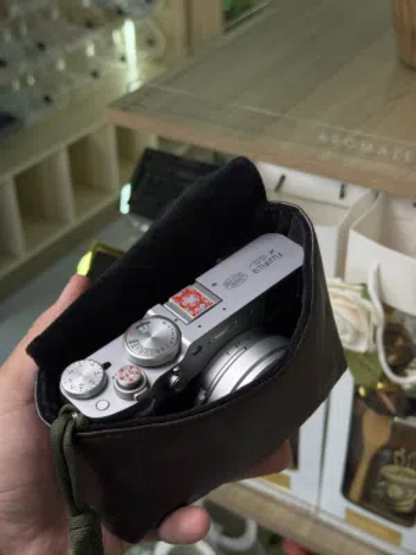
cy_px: 278
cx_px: 208
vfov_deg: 39.7
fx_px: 769
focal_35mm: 48
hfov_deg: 30.3
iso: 50
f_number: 1.78
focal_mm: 6.76
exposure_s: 1/100
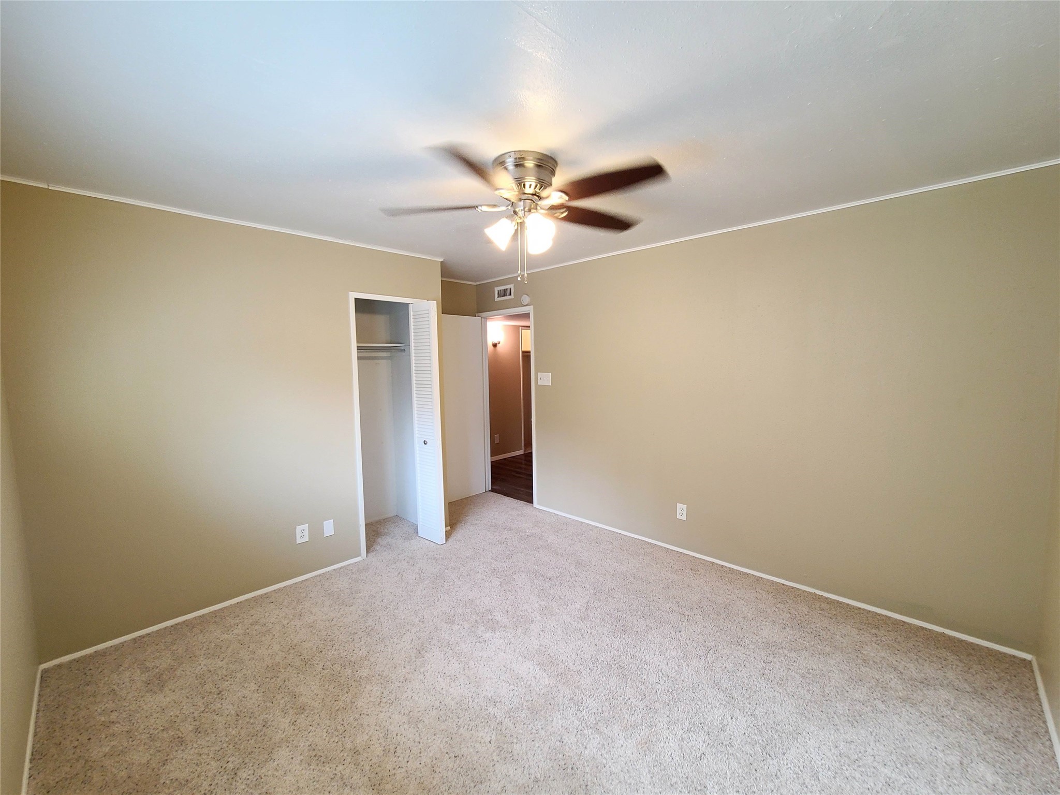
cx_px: 530
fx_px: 398
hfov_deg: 106.2
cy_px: 398
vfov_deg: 89.9
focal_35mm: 13
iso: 200
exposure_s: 1/59
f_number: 2.2
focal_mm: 2.2
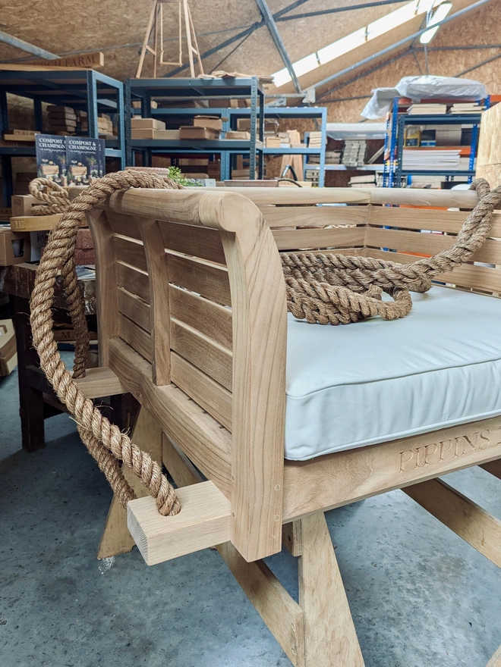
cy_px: 334
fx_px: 463
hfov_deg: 56.8
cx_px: 250
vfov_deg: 71.6
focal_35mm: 24
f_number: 1.85
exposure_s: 1/194
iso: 44
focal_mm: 6.81
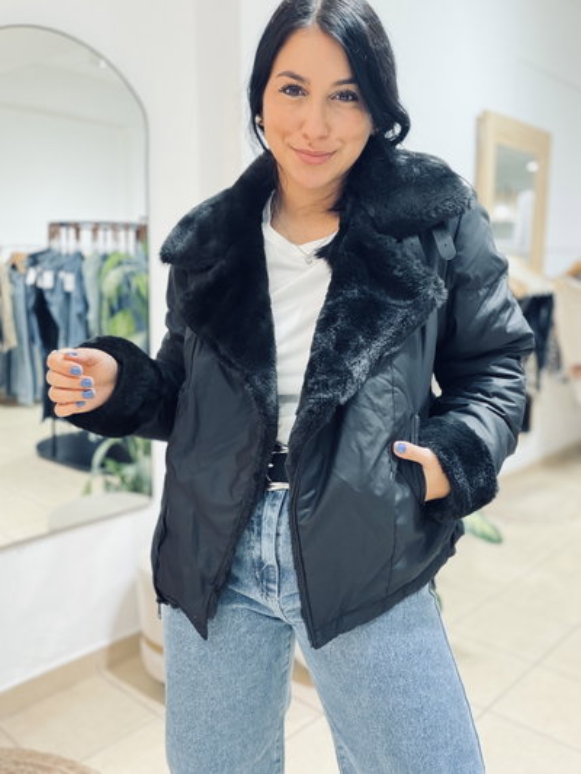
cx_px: 290
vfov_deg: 60.0
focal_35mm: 30
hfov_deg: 46.8
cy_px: 387
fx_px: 671
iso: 250
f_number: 1.9
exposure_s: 1/50
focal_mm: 2.71
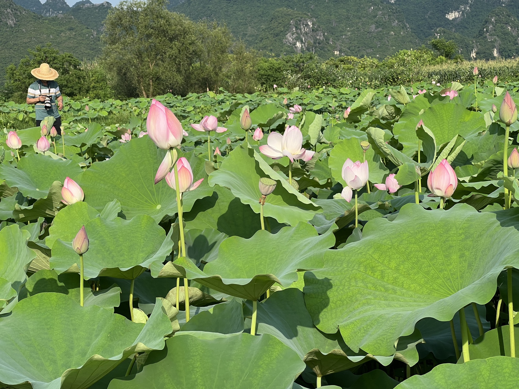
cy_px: 194
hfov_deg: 25.3
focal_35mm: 77
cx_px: 260
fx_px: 1154
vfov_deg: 19.1
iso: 32
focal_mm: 9
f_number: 2.8
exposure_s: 1/445
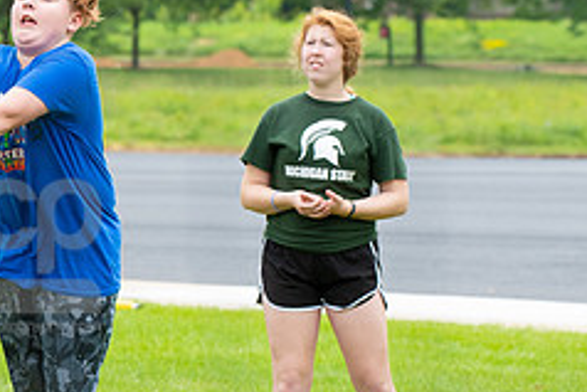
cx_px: 27
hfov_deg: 7.7
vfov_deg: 5.1
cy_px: 248
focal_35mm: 268
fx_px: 4372
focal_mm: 110
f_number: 4.5
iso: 640
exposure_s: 1/1250
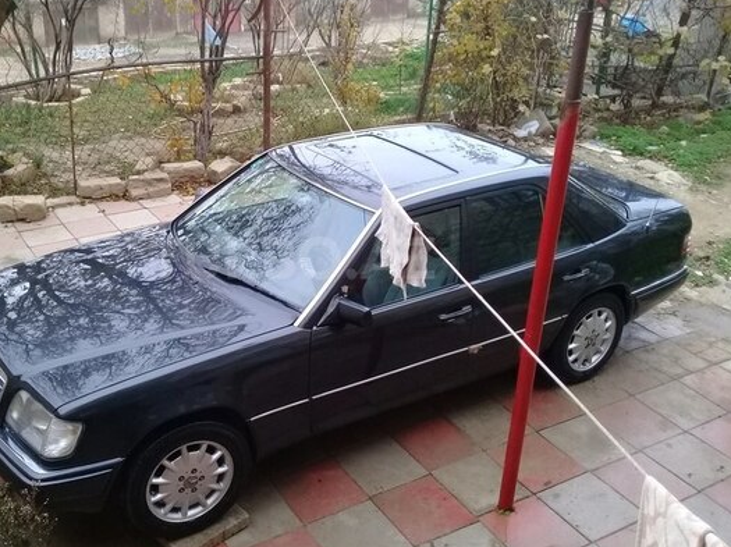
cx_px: 292
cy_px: 258
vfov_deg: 36.8
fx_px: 823
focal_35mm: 39
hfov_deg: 47.6
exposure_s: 1/40
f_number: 2.2
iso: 125
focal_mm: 3.3
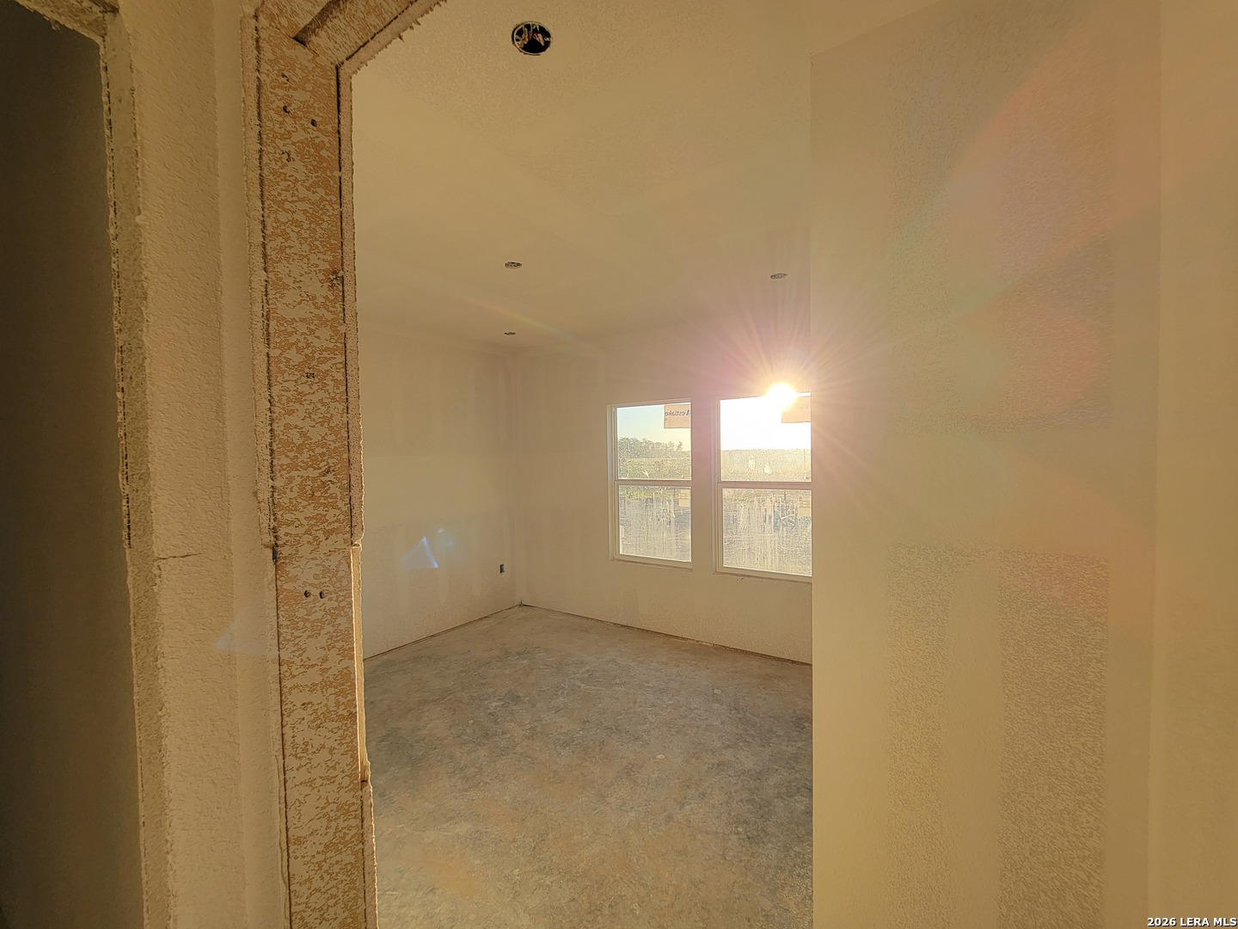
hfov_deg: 106.2
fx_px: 465
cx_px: 619
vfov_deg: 89.9
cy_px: 464
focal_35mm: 13
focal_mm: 2.2
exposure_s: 1/154
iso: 50
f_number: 2.2
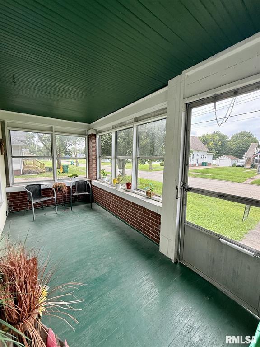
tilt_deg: -7.0
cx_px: 130
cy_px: 174
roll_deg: -0.6
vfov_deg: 102.1
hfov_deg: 85.7
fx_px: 140
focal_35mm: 14
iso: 64
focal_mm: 2.22
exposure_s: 1/130
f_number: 2.2
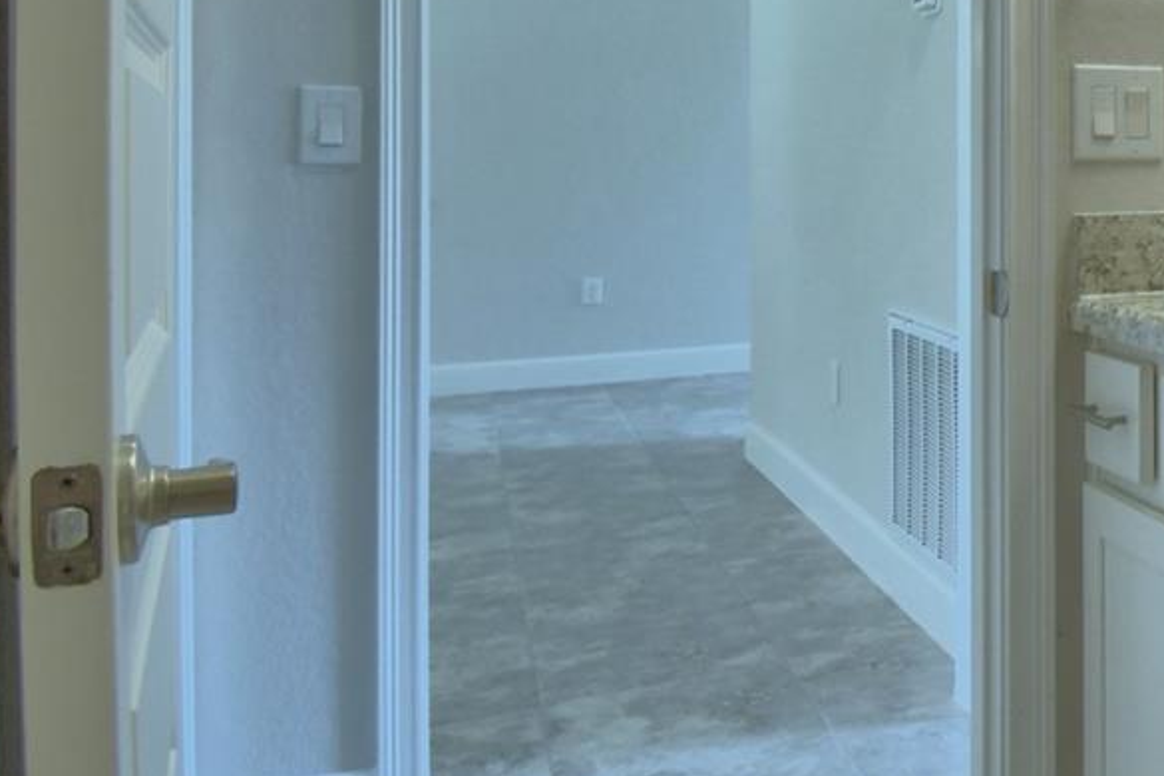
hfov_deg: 35.6
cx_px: 1441
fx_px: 1326
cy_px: 141
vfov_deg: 31.7
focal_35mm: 41
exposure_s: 1/60
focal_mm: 10
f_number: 4.5
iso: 400
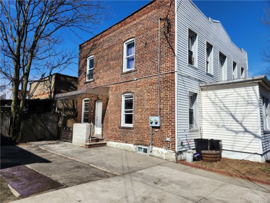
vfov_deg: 58.9
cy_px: 102
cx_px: 135
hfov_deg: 73.9
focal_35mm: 23
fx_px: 179
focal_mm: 5.4
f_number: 1.8
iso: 20
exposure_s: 1/3018
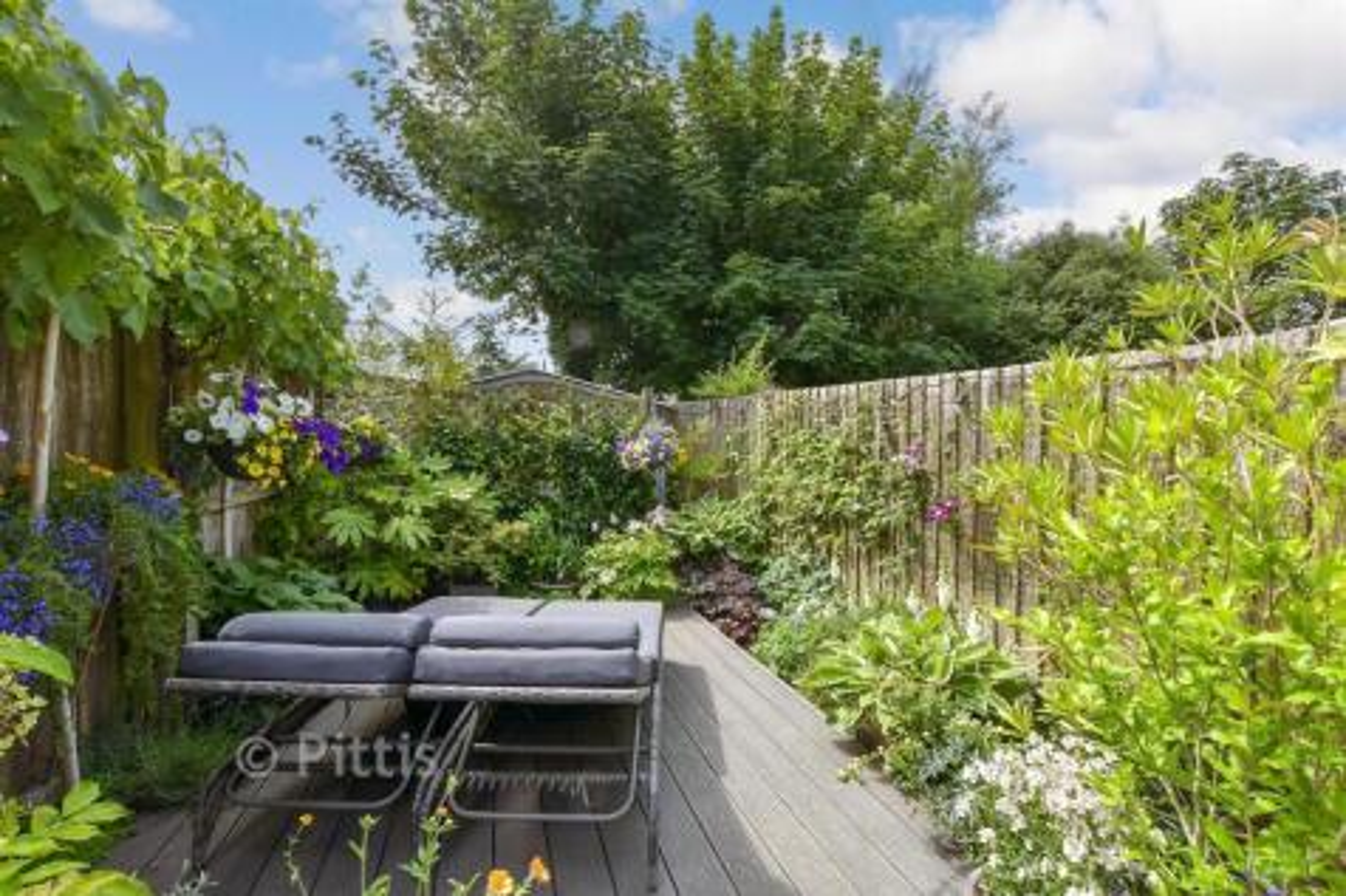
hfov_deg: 100.4
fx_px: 561
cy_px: 448
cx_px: 673
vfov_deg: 77.3
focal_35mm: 15
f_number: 8
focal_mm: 10
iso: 160
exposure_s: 1/100
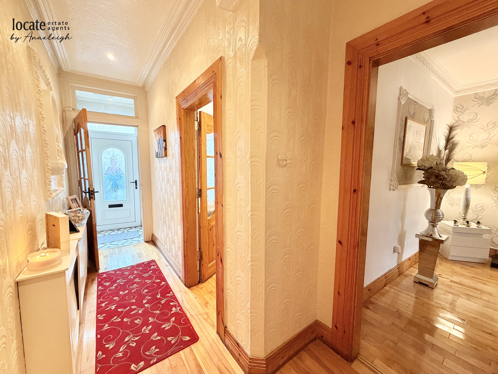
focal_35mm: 14
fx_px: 201
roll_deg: -0.4
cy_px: 187
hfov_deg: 102.1
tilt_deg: -6.0
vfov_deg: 85.7
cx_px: 249
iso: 400
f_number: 2.2
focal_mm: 2.22
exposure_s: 1/50
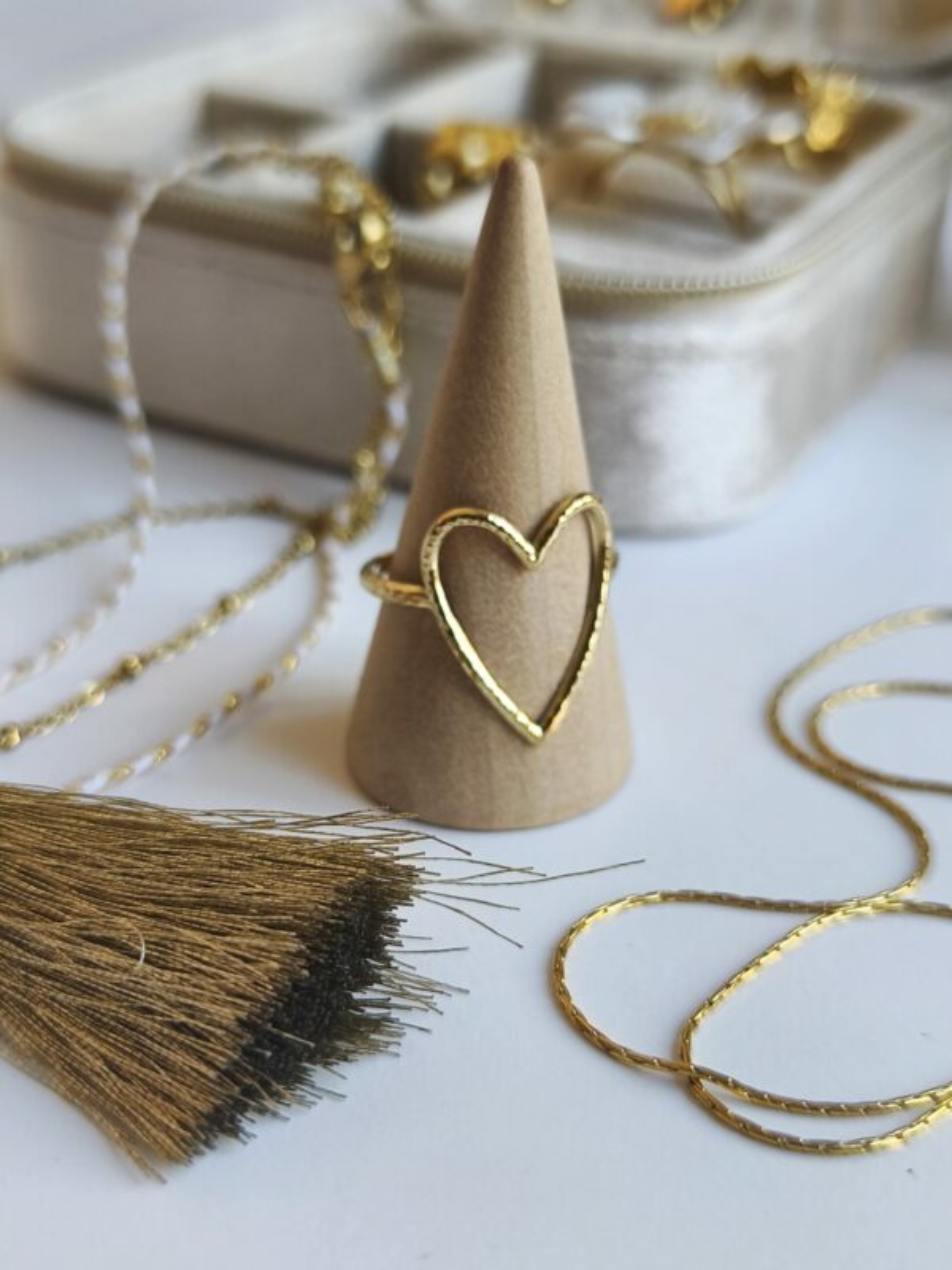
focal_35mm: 46
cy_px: 635
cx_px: 476
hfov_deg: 31.5
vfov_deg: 41.2
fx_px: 1687
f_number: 1.65
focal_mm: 6.18
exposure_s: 1/100
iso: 250
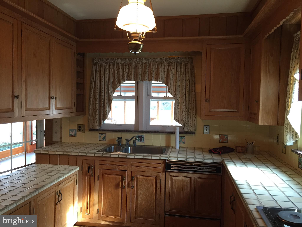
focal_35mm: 29
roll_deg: -0.6
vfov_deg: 48.2
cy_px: 114
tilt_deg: -3.0
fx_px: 253
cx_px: 151
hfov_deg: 61.7
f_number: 2.2
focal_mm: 4.15
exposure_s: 1/30
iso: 100
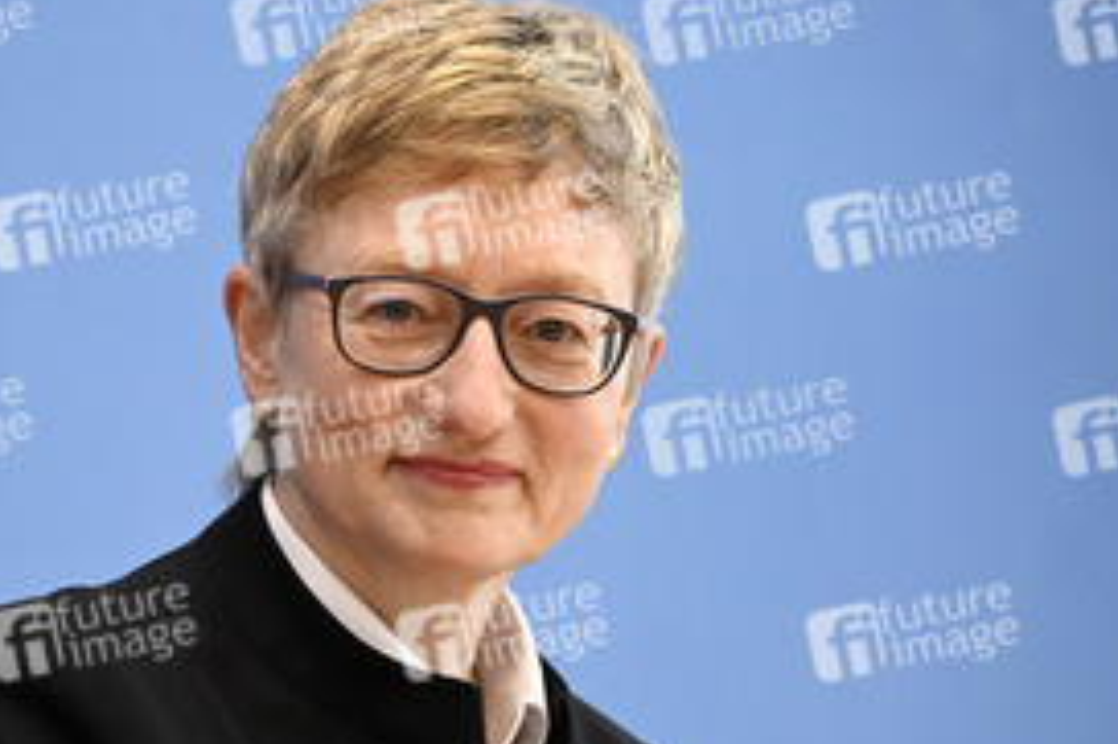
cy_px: 530
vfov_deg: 3.3
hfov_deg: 5.0
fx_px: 12849
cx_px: 393
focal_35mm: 414
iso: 5000
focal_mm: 250
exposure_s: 1/640
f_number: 5.6
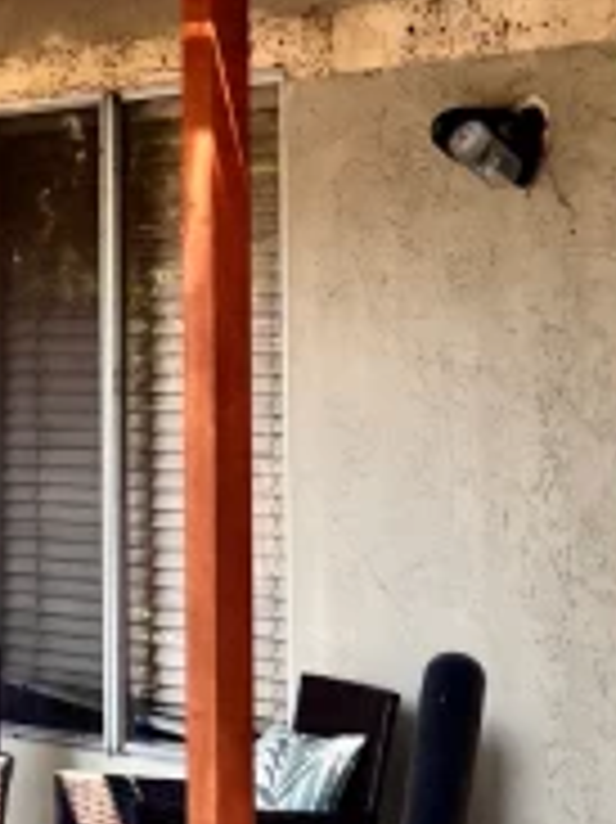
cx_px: -216
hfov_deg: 10.3
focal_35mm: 140
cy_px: 20
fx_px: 3326
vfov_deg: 13.9
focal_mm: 6.76
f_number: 1.78
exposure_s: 1/539
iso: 80
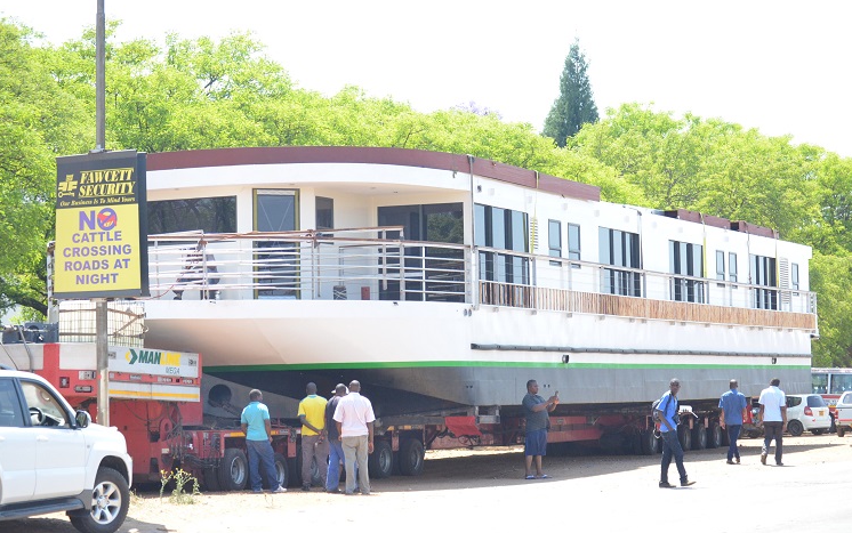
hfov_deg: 21.9
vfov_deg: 13.8
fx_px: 2207
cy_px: 252
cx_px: 426
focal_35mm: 95
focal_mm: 62
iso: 1600
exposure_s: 1/2000
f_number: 4.5
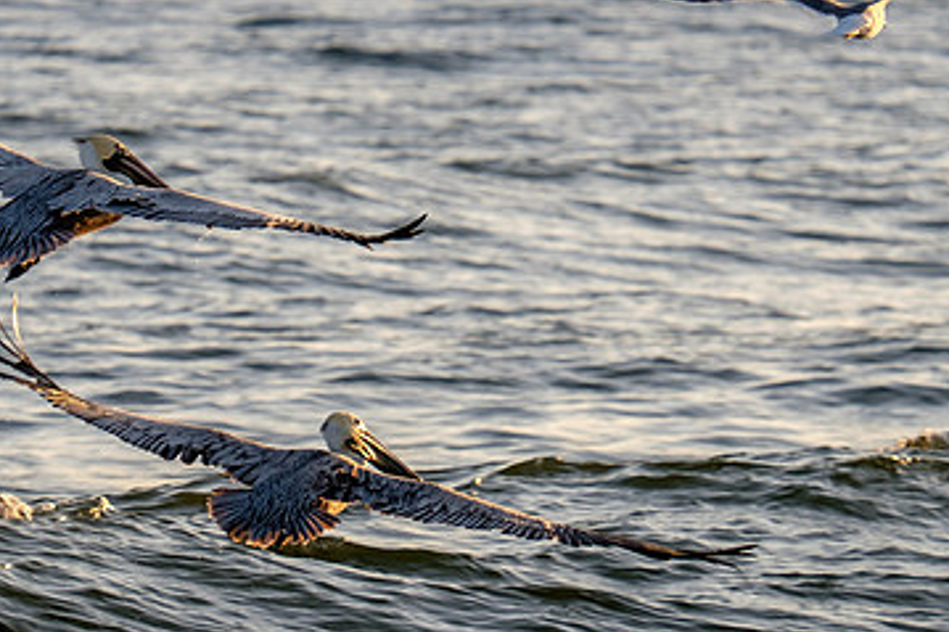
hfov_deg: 3.8
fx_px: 14201
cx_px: 402
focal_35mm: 539
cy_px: 311
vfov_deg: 2.5
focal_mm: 200
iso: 400
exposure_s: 1/1000
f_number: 5.6
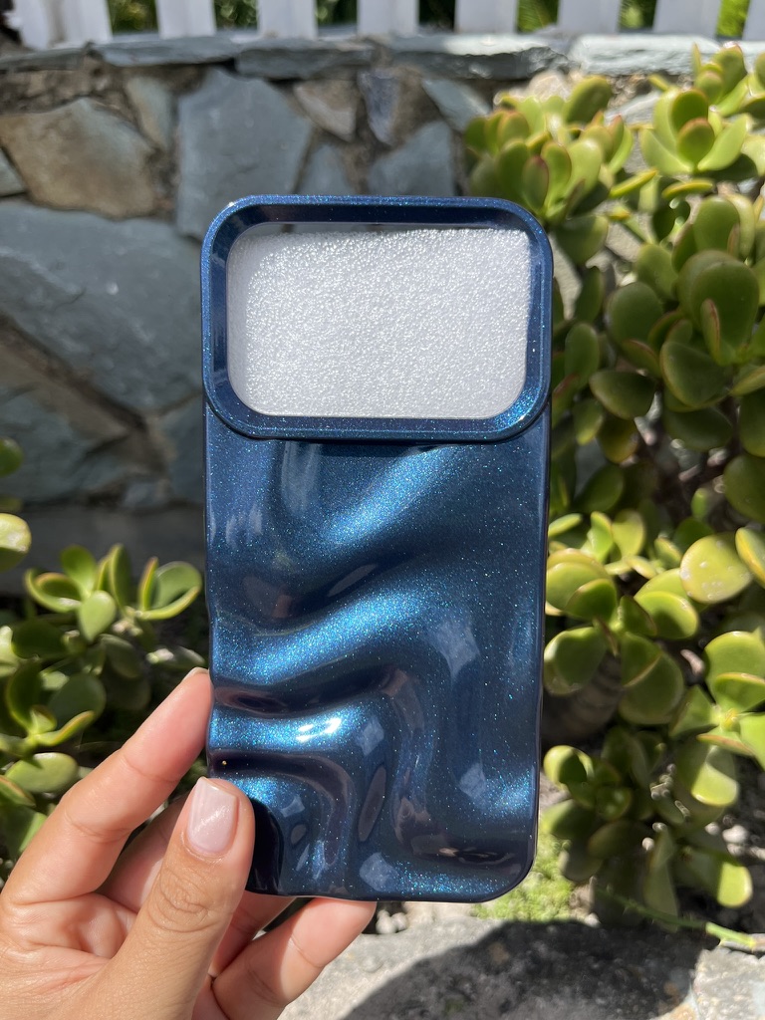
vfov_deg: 67.3
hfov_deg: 53.1
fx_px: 766
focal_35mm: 26
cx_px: 382
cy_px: 510
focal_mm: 5.1
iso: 50
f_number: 1.6
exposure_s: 1/2268
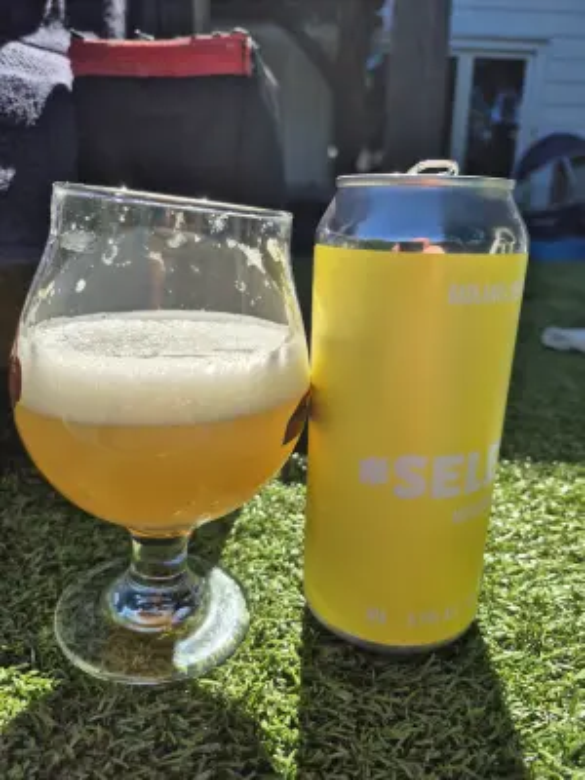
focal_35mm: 23
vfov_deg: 73.9
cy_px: 390
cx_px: 292
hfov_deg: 58.9
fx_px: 518
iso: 25
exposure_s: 1/1580
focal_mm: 5.4
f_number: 1.8
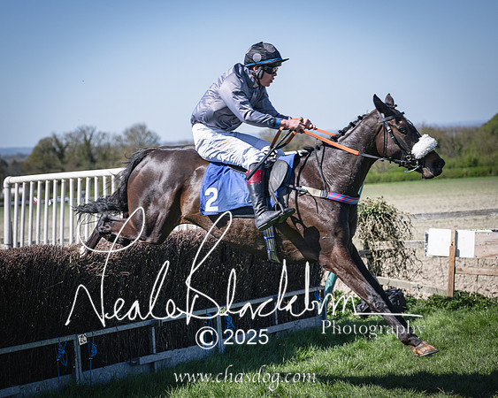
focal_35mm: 100
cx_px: 179
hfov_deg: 19.2
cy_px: 212
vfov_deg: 15.4
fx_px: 1472
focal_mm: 70
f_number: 2.8
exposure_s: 1/2000
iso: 72
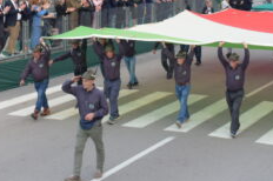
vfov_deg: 13.2
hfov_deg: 20.0
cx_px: 164
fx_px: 772
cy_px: -4
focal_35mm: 102
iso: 400
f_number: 7.1
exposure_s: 1/60
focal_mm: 30
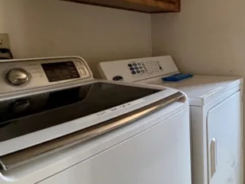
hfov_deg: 47.6
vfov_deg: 41.4
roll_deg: +0.3
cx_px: 227
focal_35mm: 34
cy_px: 67
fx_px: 241
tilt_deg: -6.4
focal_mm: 2.22
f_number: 2.2
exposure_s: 1/60
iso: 640
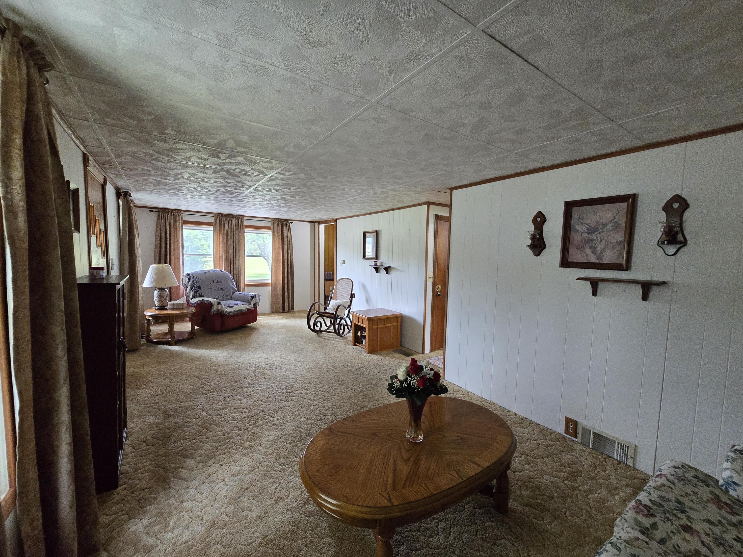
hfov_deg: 106.2
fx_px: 279
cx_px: 372
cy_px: 278
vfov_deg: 89.9
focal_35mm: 13
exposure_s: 1/60
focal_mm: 2.2
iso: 640
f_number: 2.2
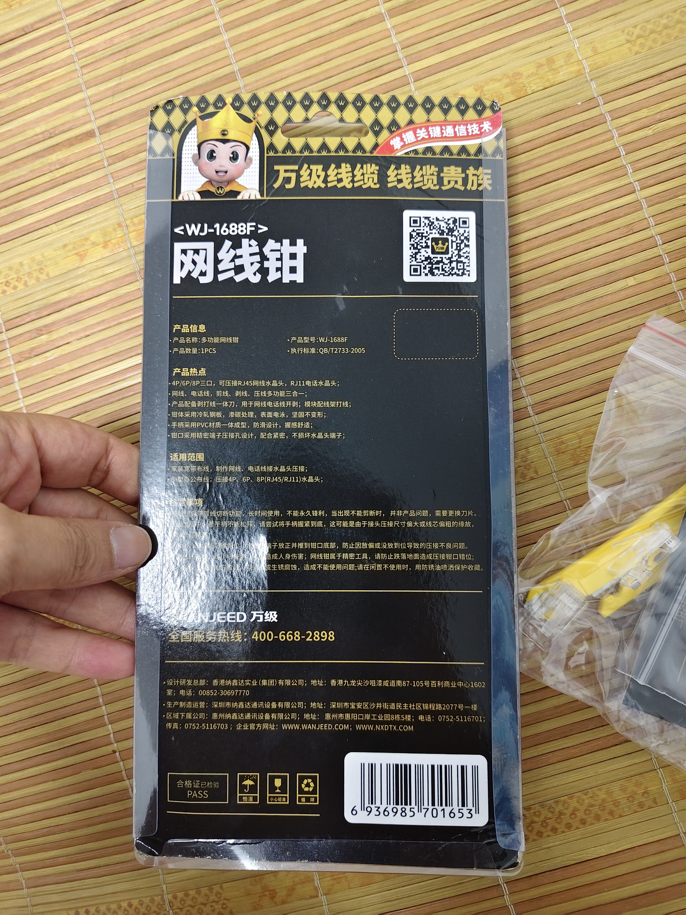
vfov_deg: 73.9
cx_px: 343
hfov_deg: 58.9
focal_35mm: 23
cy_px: 458
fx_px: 608
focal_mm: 5.56
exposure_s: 1/33.3
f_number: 1.88
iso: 1118
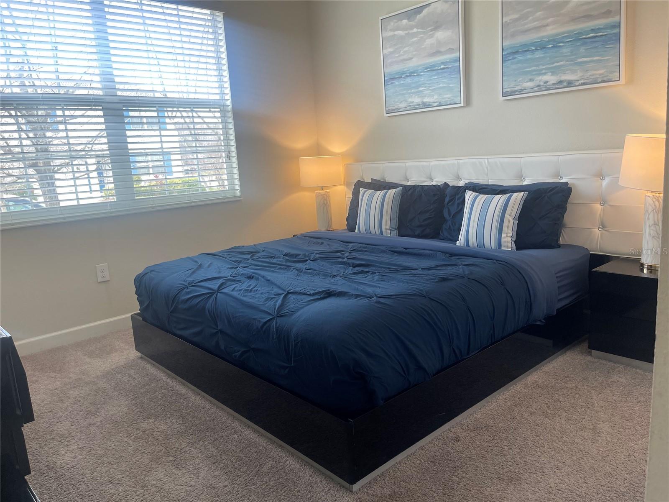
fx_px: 483
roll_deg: +3.9
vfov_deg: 54.9
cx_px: 334
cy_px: 251
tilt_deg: -12.4
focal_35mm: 25
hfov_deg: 69.4
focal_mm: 5.1
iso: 100
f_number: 1.6
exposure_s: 1/120
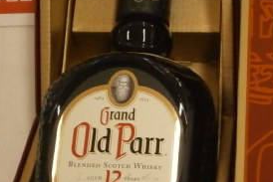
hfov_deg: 17.6
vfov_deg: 12.0
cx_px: 262
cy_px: 96
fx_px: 865
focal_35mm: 114
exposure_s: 1/250
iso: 800
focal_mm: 8.3
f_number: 3.4
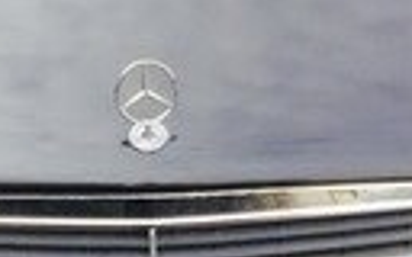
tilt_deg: -21.5
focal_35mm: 119
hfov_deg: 17.5
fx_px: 1336
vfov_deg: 10.6
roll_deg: +0.5
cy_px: -145
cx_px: 119
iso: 32
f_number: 2.2
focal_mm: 4.15
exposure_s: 1/373
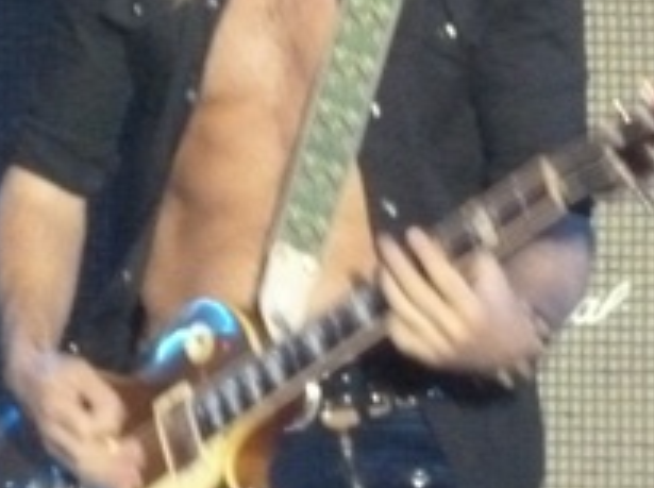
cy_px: 18
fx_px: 24782
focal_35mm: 1314
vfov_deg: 1.1
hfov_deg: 1.5
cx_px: -105
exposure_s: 1/30
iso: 1250
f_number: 5.9
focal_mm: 68.8
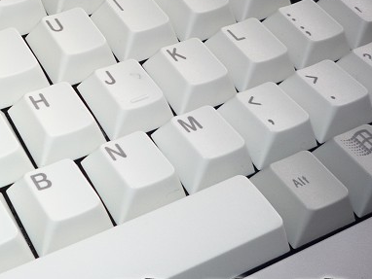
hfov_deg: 27.0
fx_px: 720
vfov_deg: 21.7
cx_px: -17
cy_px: 59
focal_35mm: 67
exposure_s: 1/30
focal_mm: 5.2
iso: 100
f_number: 4
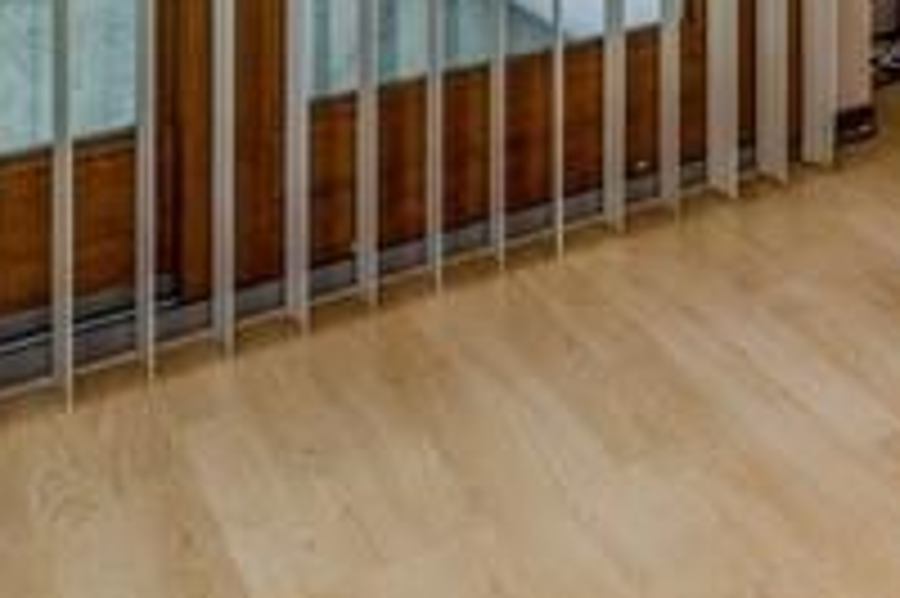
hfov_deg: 24.9
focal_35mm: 63
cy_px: -468
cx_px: 1330
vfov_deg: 17.6
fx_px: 1574
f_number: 11
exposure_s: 1/13
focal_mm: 14
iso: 400
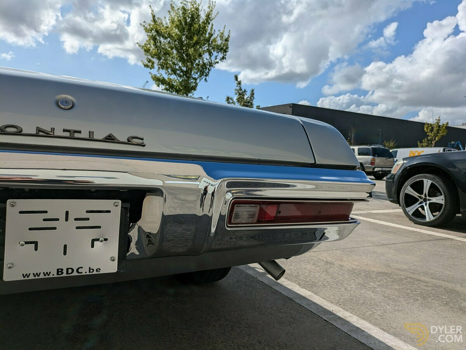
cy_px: 175
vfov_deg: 54.9
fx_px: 337
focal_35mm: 25
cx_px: 233
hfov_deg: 69.4
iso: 46
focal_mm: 5.43
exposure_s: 1/4184
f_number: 1.89
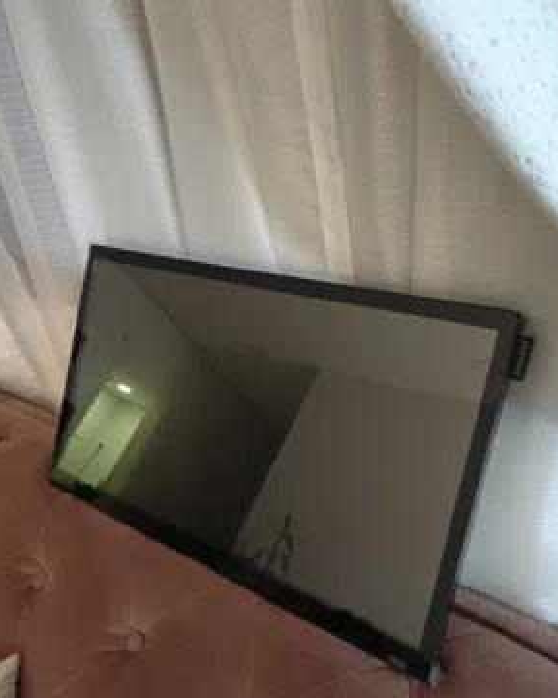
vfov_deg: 66.0
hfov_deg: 54.9
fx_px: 537
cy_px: 372
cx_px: 281
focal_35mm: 26
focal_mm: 5.59
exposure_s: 1/20
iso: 1000
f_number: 1.8
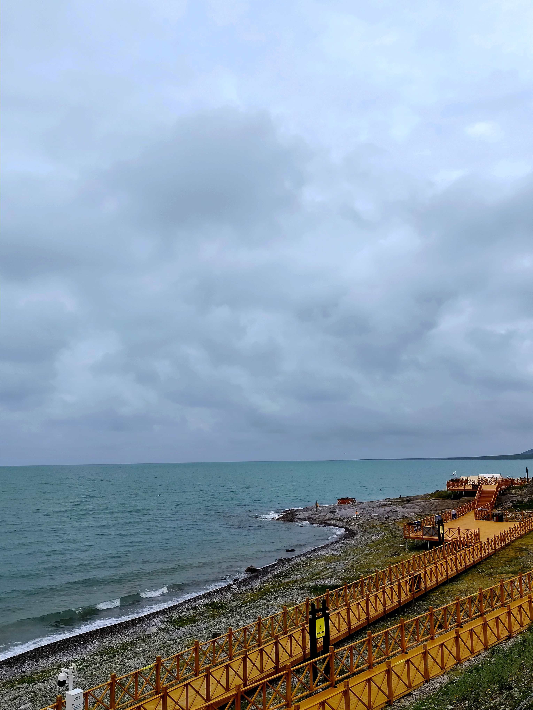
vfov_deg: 60.0
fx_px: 616
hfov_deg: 46.8
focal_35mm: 30
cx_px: 266
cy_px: 355
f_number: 1.65
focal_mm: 6.14
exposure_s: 1/1623
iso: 50
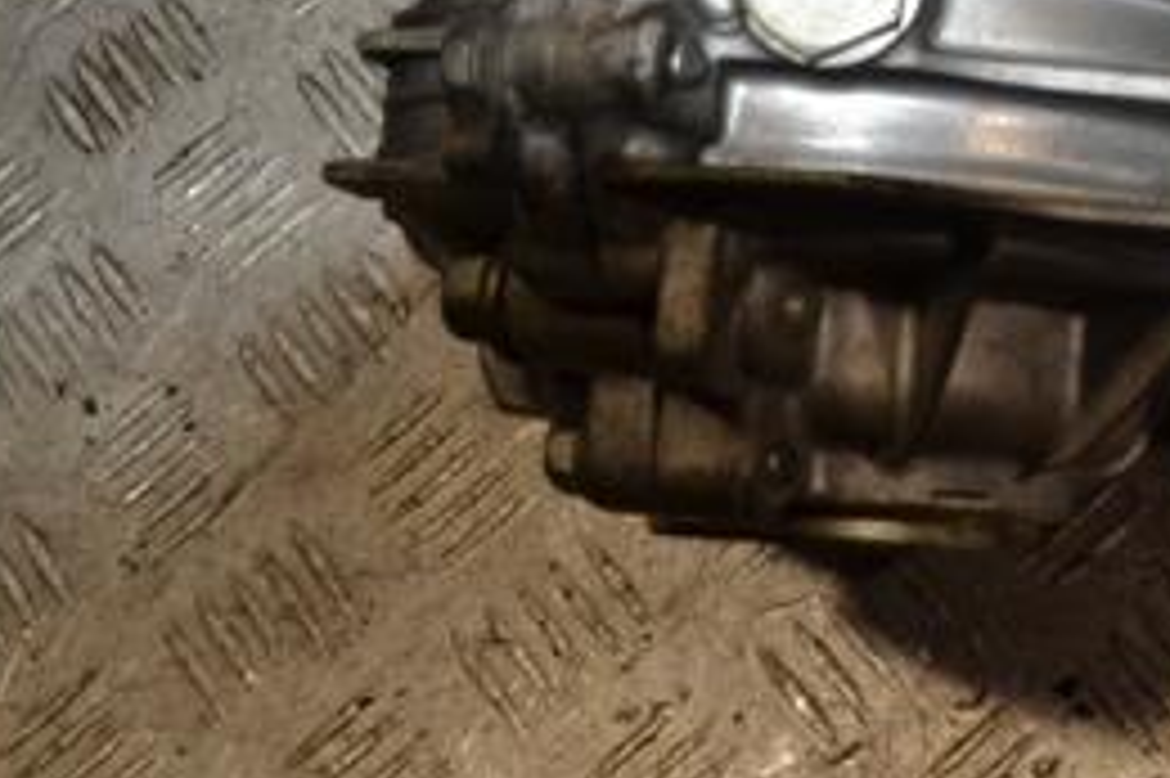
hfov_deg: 20.1
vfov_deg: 13.8
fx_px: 3150
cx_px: 1287
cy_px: -99
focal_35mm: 97
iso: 800
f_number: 10
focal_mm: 28
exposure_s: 1/200
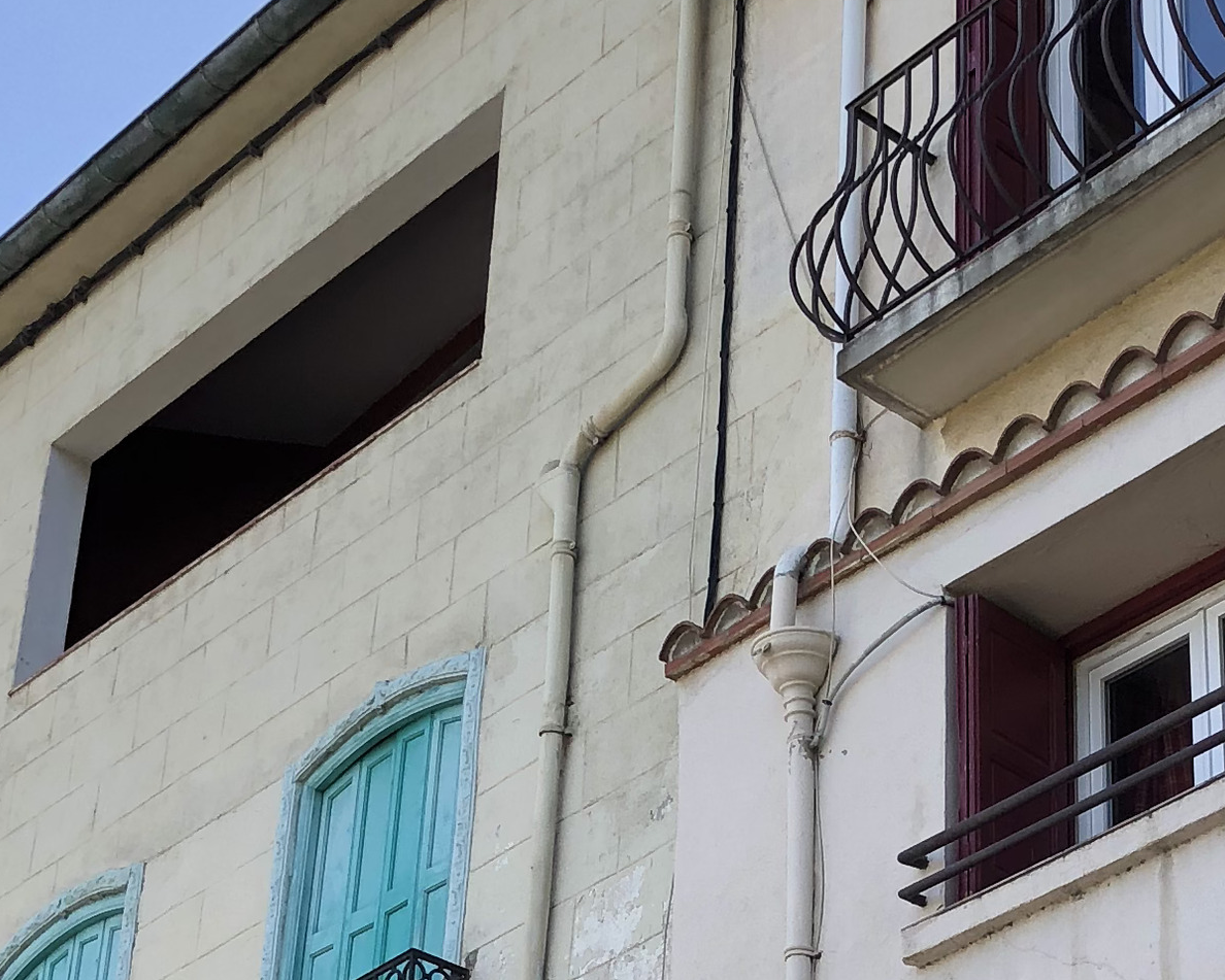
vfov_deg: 16.4
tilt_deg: +27.4
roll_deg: +2.0
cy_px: 974
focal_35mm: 92
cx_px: 1130
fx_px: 3336
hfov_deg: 20.3
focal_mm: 4
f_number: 1.8
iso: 20
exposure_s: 1/640
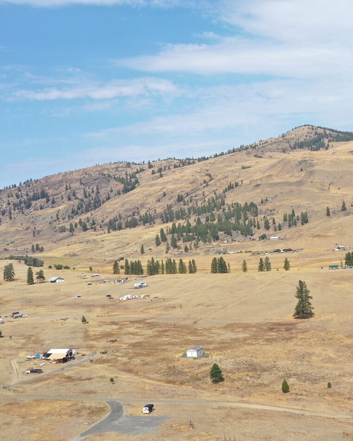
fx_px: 614
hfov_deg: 31.4
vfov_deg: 39.5
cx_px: 275
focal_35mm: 47
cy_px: 192
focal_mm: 10.26
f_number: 5.6
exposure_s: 1/400
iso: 100
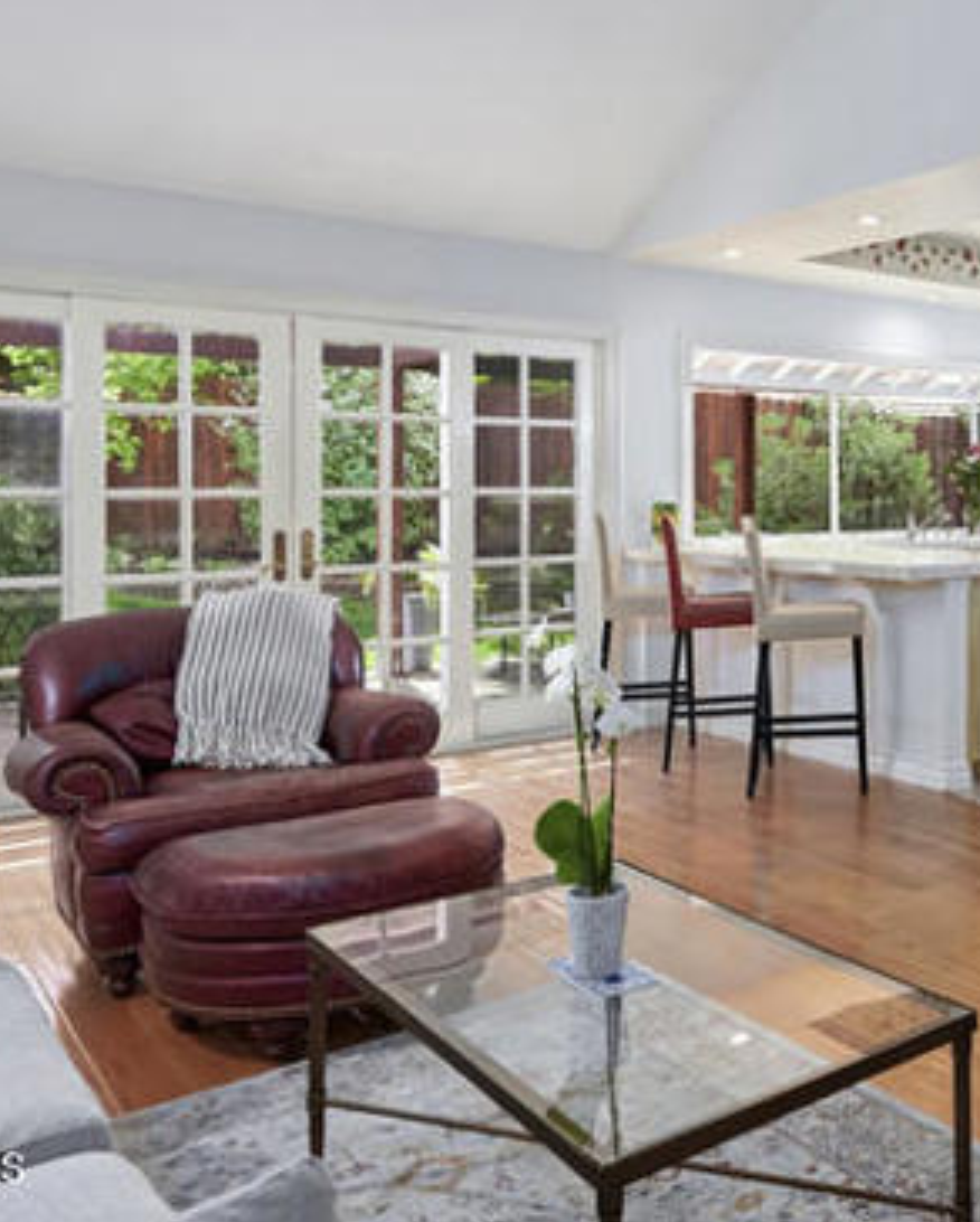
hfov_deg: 46.4
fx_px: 1043
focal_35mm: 29
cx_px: 842
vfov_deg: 60.4
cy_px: 517
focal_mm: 17.5
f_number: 7.1
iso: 400
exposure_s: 1/13
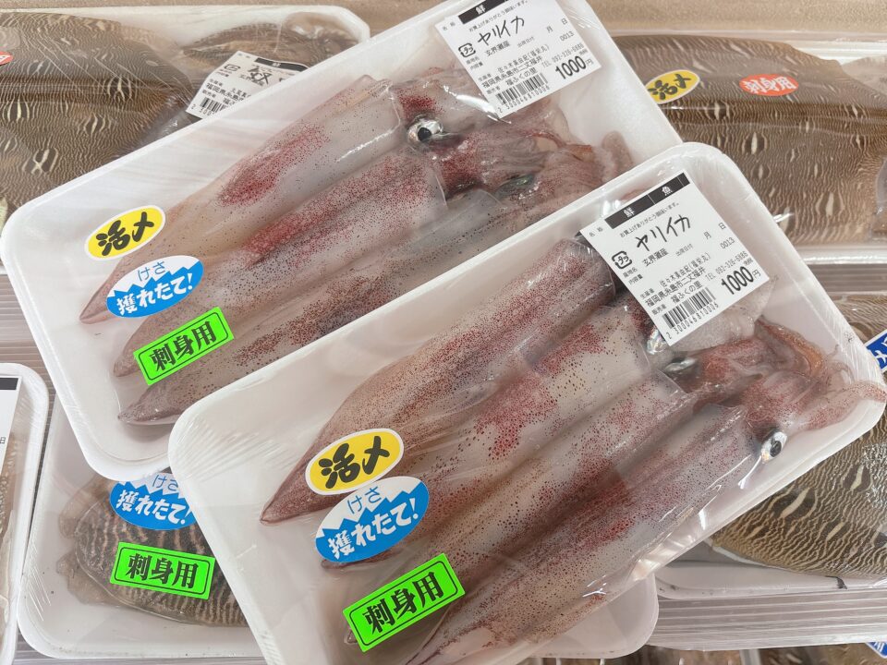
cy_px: 332
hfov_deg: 67.3
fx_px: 666
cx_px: 444
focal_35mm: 26
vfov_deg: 53.1
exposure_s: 1/60
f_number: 1.6
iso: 100
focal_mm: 5.96
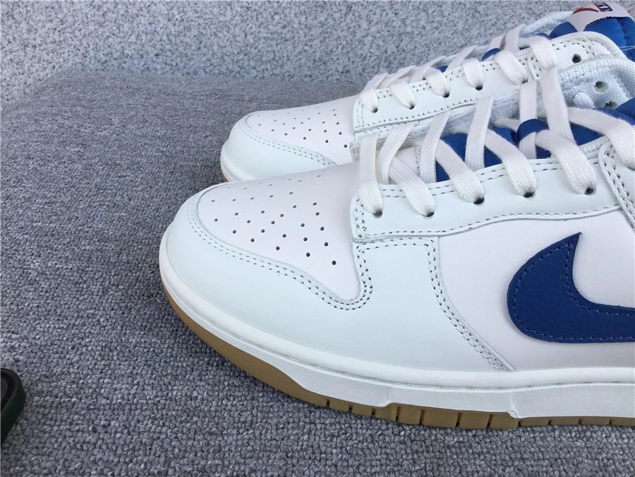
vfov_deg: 45.4
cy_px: 238
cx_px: 318
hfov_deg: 58.4
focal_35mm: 31
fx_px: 569
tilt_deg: -32.1
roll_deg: -3.3
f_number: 2.4
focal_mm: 3.3
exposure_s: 1/413
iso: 25
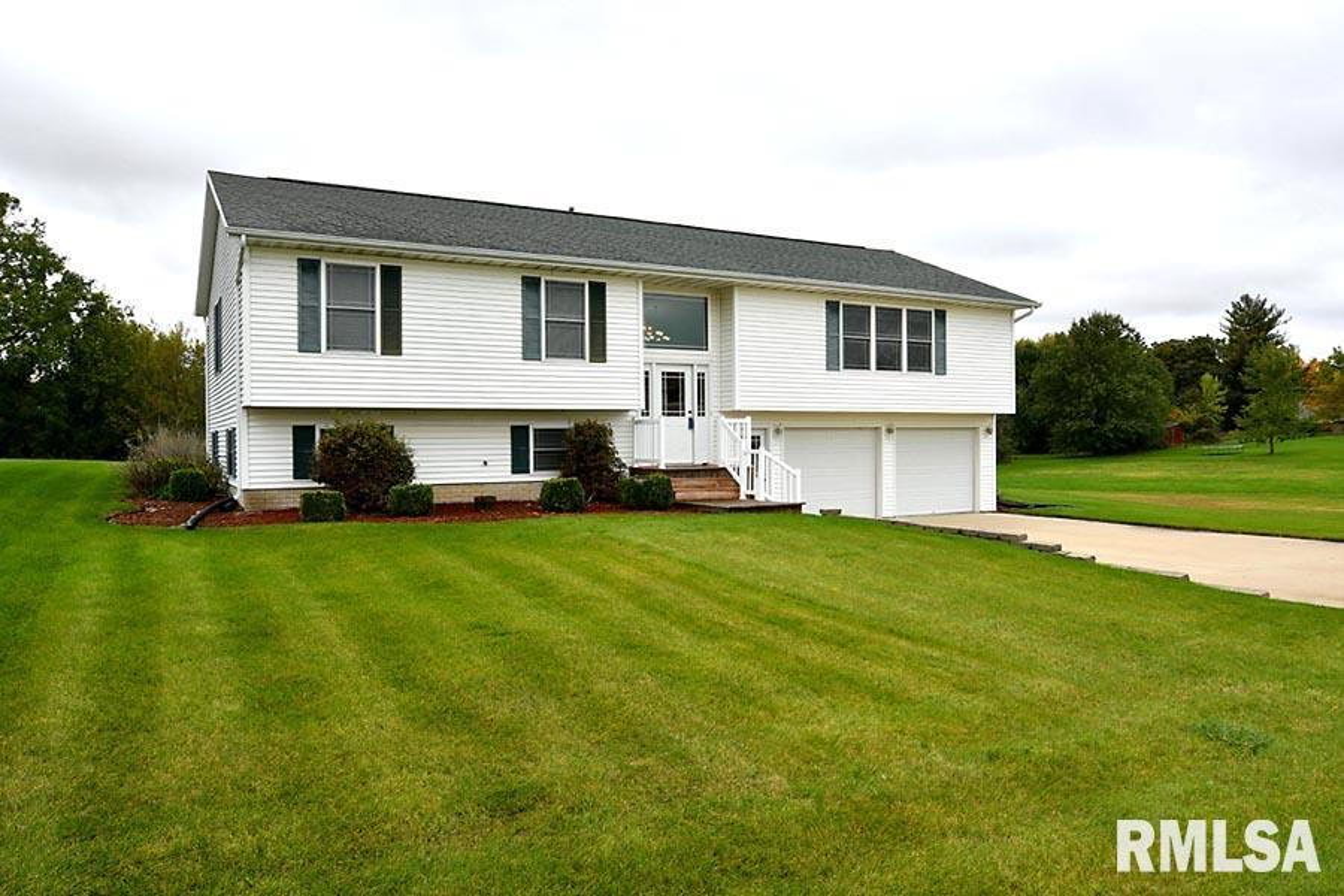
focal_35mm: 24
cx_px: 672
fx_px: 896
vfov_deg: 53.1
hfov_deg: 73.7
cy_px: 448
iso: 100
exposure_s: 1/160
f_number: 6.3
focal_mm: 16
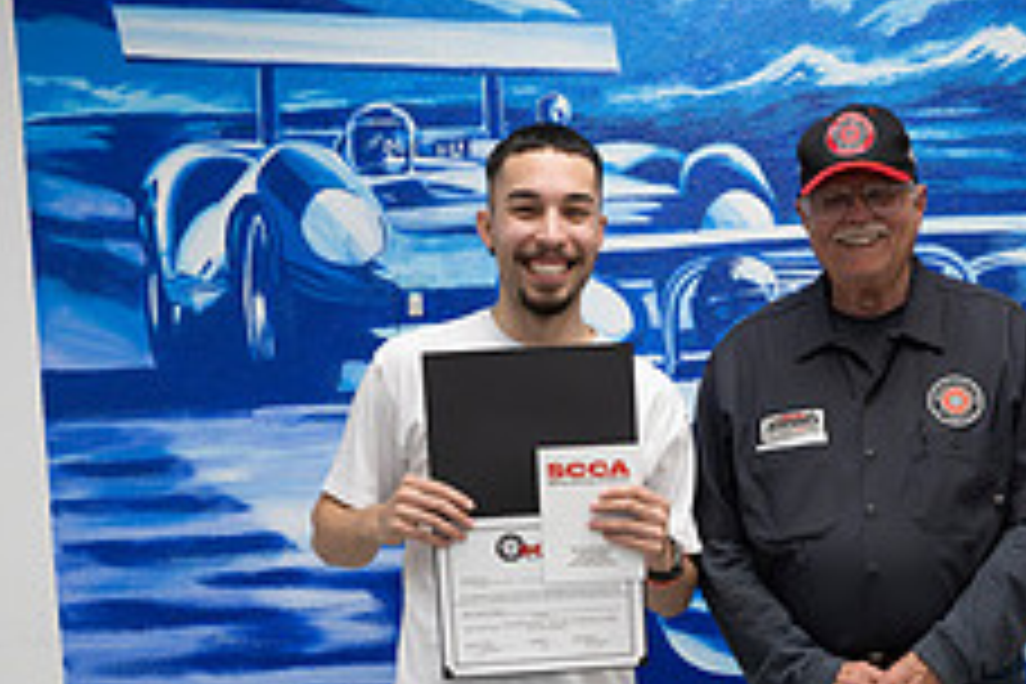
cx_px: 666
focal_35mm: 77
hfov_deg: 26.2
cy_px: 796
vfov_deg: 17.0
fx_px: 2194
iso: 6400
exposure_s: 1/250
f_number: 7.1
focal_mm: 39
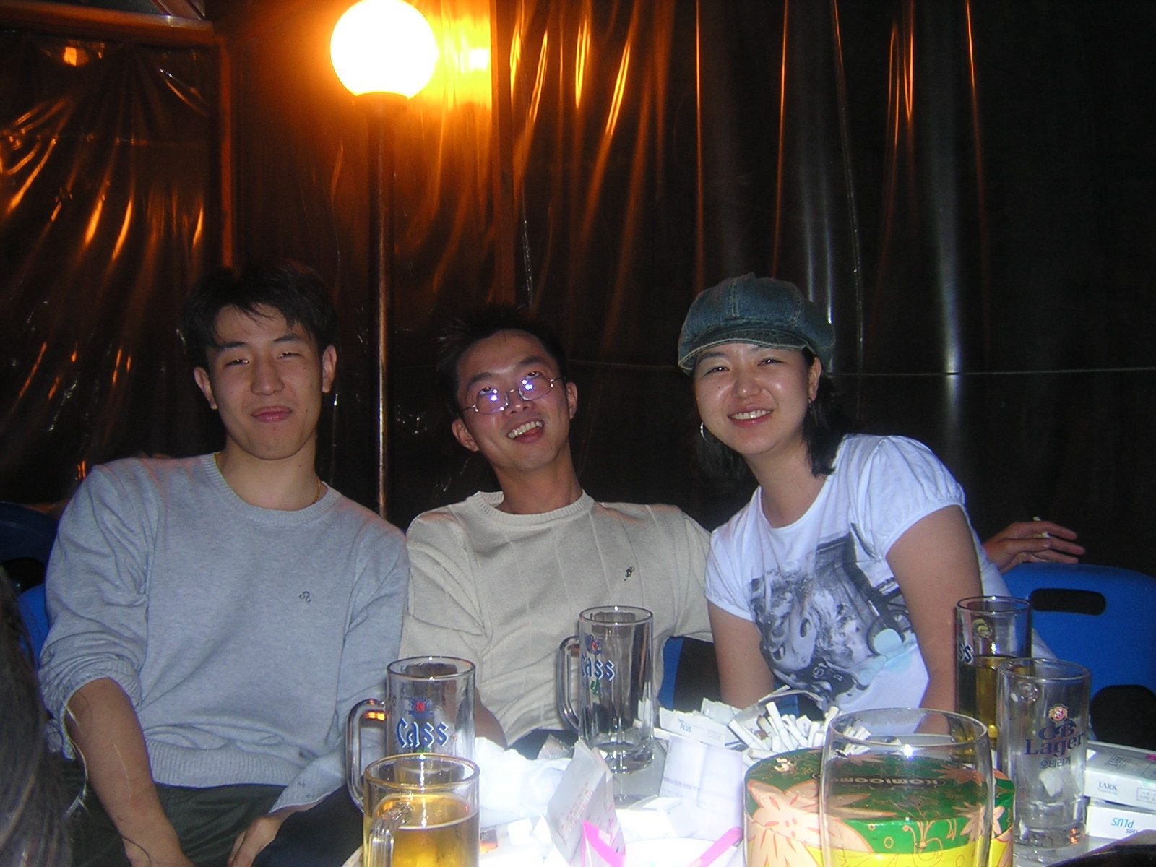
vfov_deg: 39.7
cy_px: 434
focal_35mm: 36
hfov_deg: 51.4
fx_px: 1202
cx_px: 578
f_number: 2.6
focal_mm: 4.7
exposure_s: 1/60.1
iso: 100
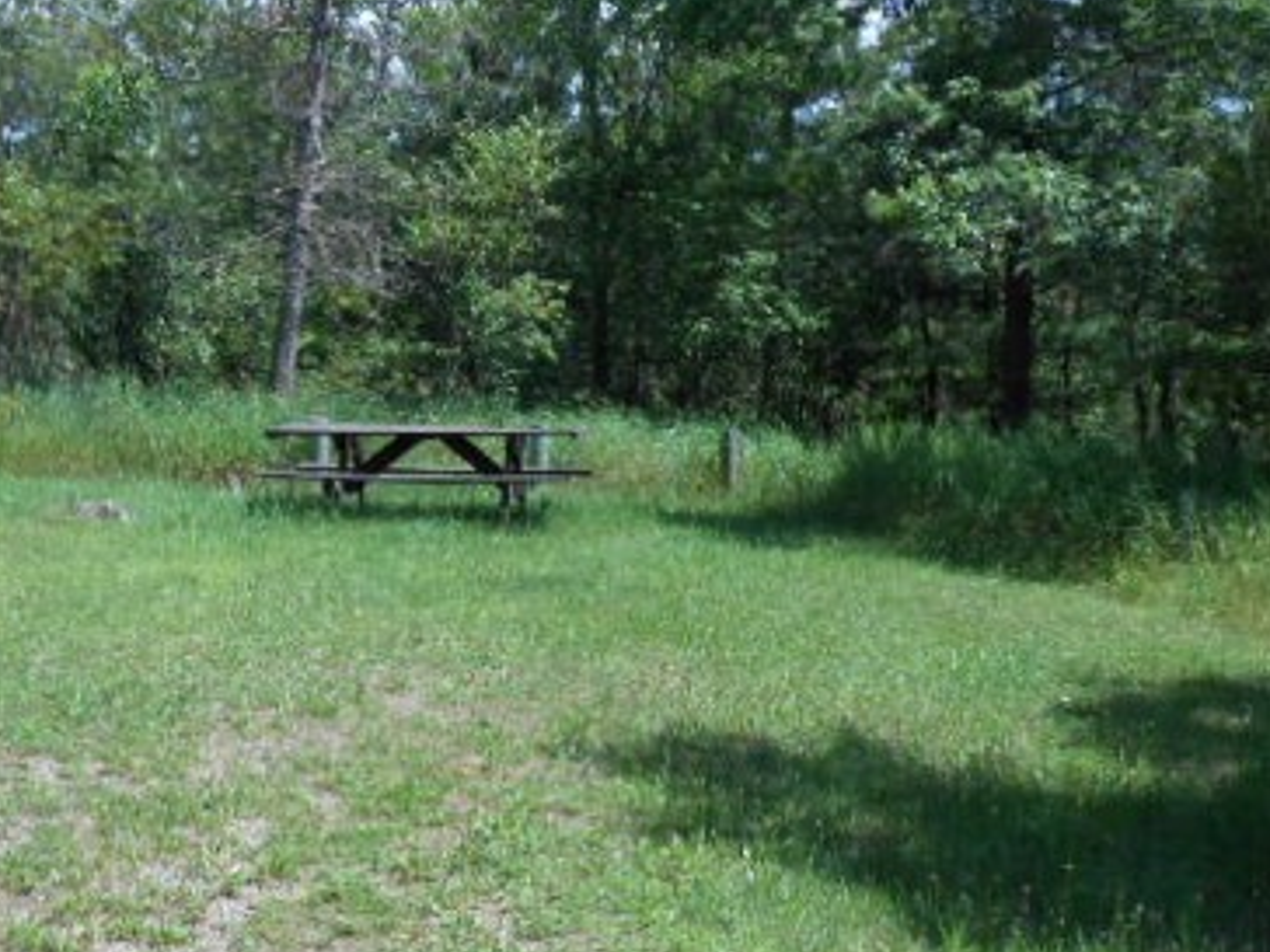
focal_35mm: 62
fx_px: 2275
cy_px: 650
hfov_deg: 31.0
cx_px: 469
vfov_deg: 23.5
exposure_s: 1/320
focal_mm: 7.8
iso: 80
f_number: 4.5
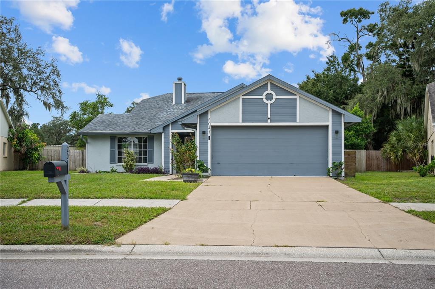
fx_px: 362
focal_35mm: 30
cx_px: 218
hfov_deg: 61.9
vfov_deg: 43.6
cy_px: 144
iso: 100
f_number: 4
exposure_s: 1/160
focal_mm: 30
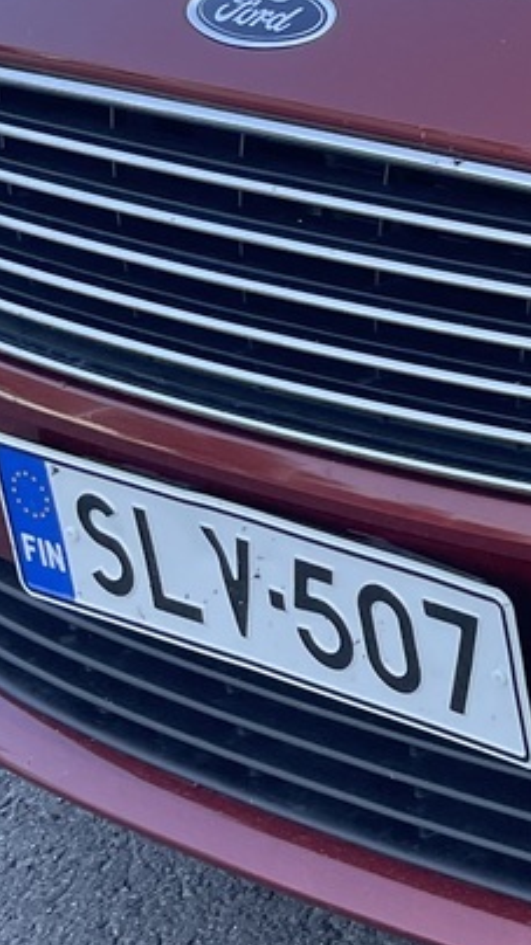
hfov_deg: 10.3
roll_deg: -0.3
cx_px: 1289
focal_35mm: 101
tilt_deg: -16.9
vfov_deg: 20.7
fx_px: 2530
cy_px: 105
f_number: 1.6
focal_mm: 4.2
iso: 32
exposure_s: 1/734
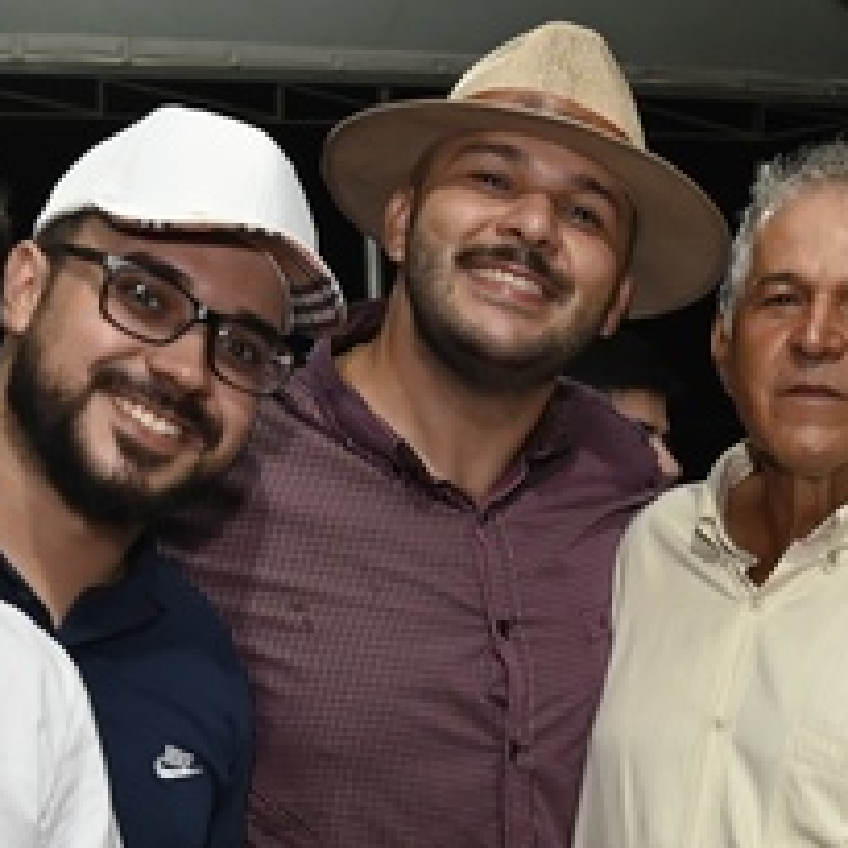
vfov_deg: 15.5
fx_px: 2993
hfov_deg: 15.9
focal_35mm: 108
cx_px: 815
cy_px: 1057
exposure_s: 1/60
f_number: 4
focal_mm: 29
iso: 2000
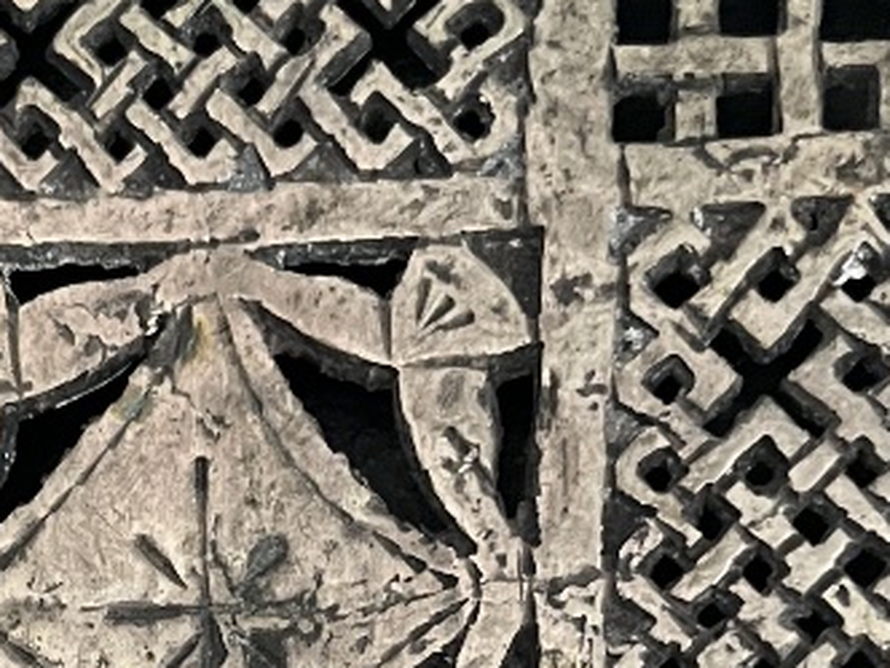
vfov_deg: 14.7
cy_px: 982
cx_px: 322
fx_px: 2417
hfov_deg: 20.8
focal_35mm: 94
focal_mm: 5.1
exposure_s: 1/25
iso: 500
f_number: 1.6
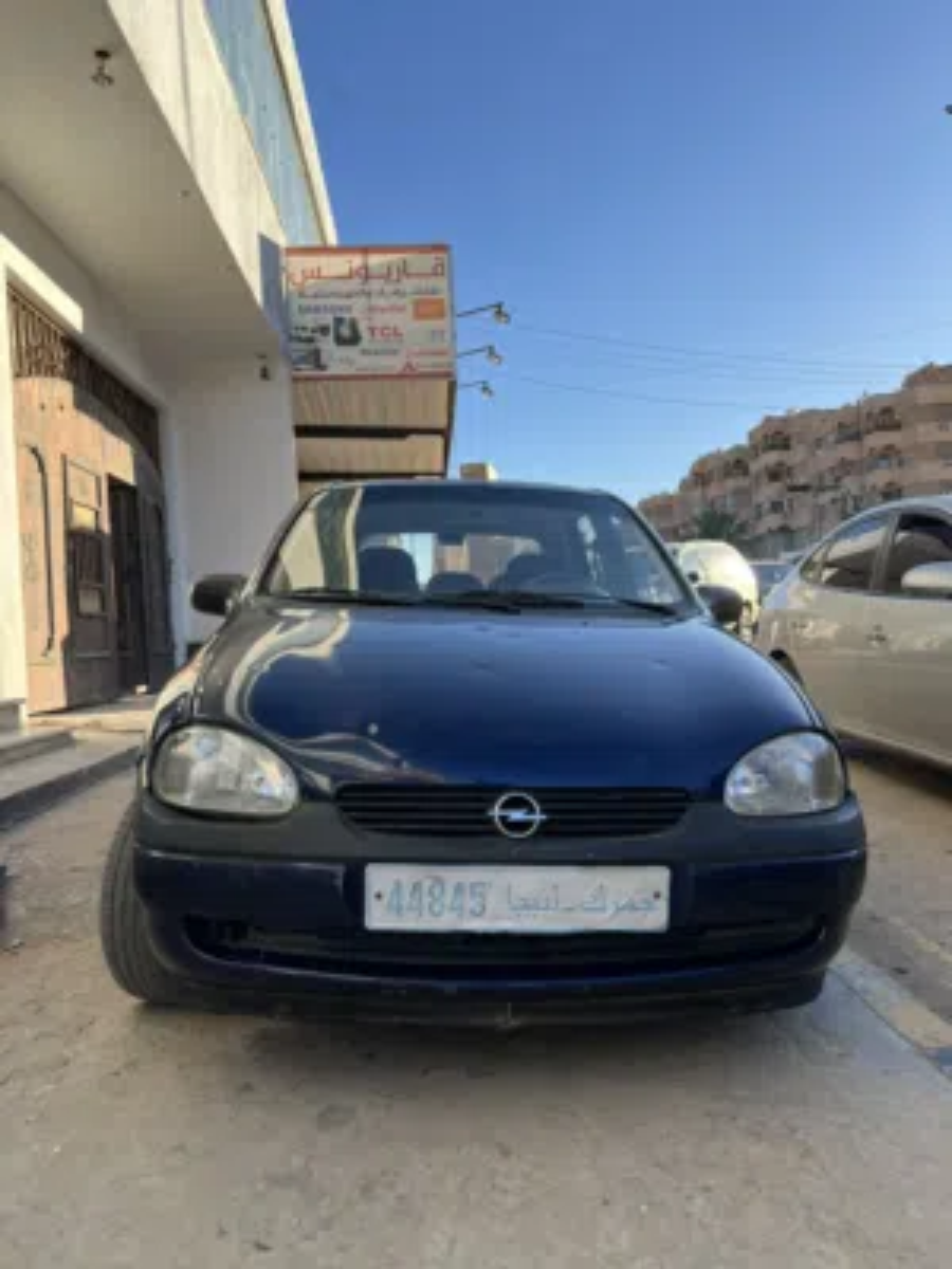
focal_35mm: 26
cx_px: 476
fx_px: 953
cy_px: 634
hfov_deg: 53.1
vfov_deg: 67.3
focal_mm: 5.7
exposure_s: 1/1808
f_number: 1.5
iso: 50
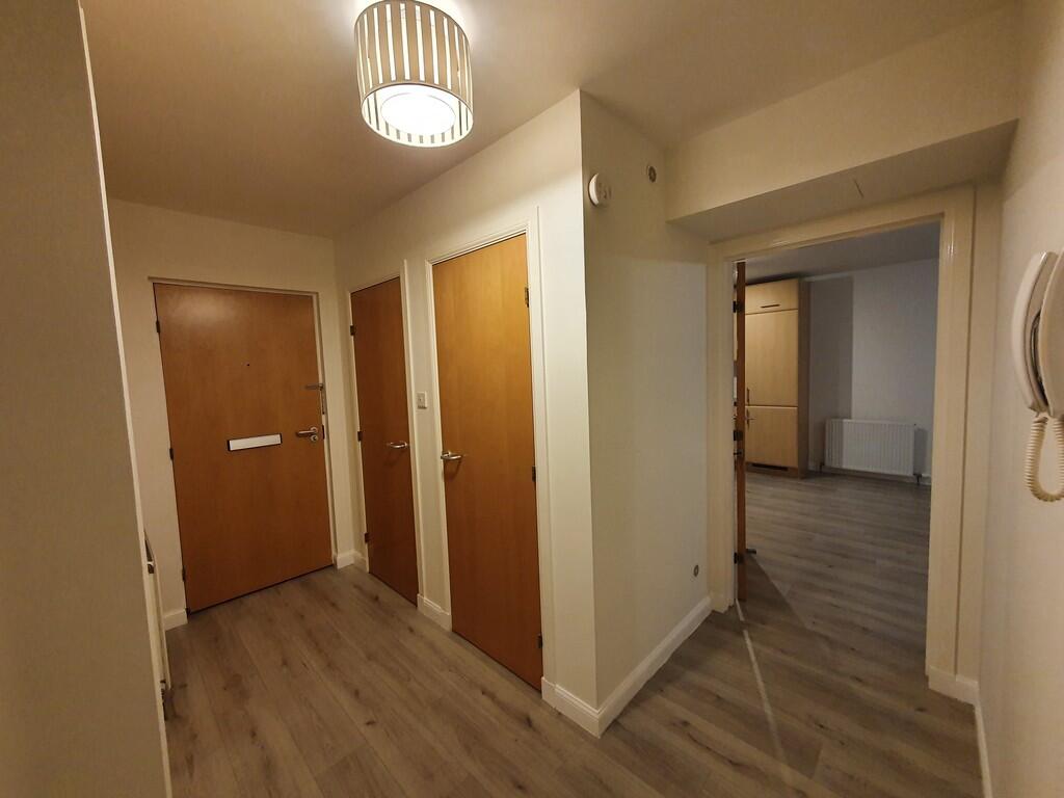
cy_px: 399
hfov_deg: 106.2
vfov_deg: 89.9
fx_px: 400
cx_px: 532
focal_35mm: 13
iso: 320
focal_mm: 1.8
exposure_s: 1/50
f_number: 2.2
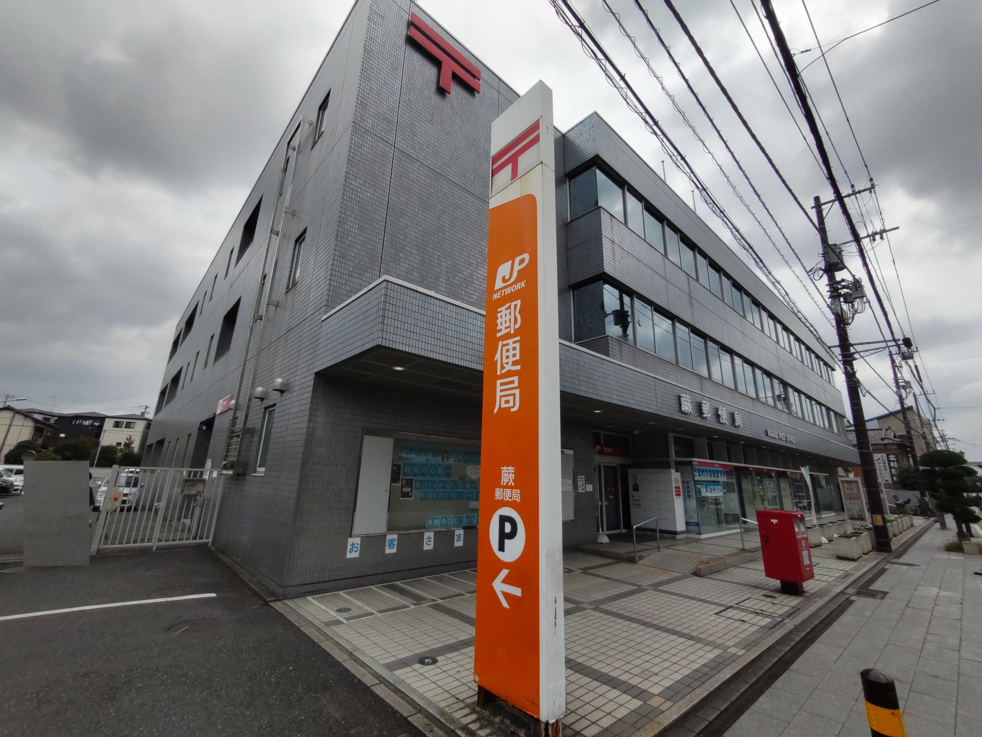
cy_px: 368
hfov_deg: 98.2
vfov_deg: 81.7
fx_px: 426
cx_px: 491
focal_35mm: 15
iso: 50
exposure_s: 1/498
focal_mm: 1.6
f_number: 2.4
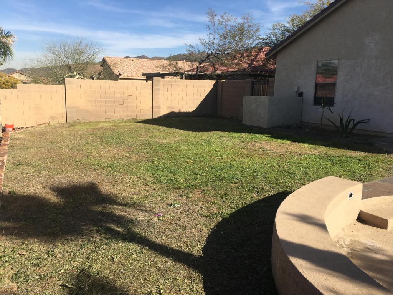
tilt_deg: -9.6
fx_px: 329
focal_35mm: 29
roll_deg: -1.1
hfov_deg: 61.7
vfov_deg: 48.2
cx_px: 196
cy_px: 148
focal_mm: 4.15
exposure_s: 1/1672
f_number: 2.2
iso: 25
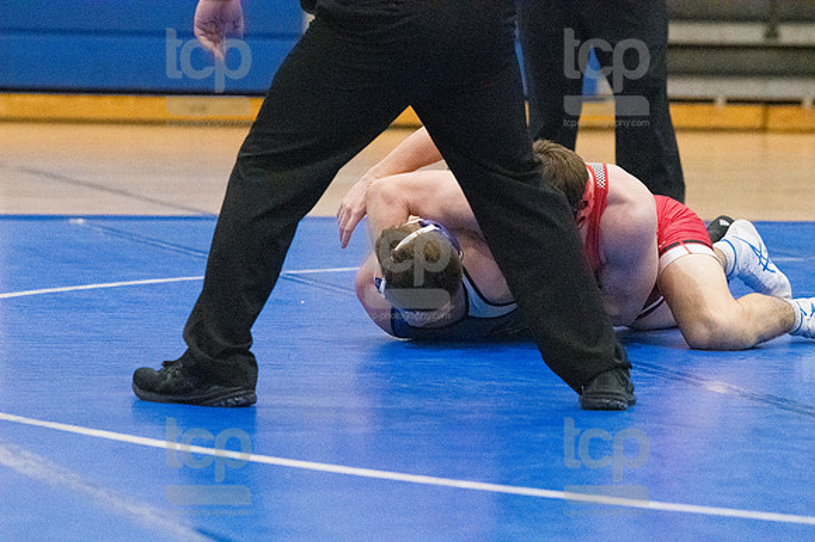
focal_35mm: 277
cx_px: 408
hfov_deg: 7.4
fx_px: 6267
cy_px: 271
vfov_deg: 5.0
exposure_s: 1/1600
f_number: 4.5
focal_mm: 185
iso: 10000
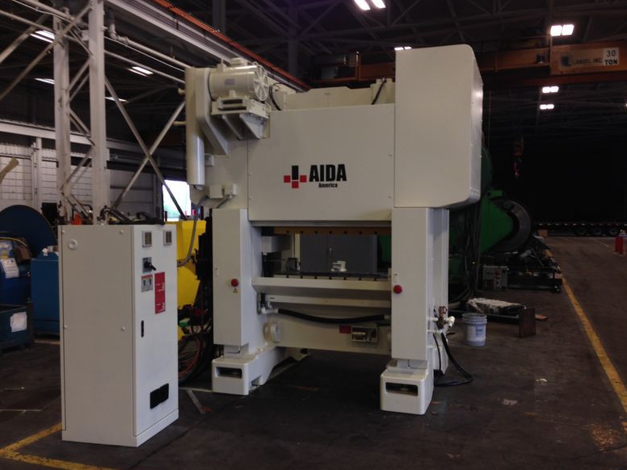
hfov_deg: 53.9
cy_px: 241
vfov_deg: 41.8
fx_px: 616
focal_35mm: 34
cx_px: 322
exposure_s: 1/22
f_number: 2.4
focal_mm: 4.12
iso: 50
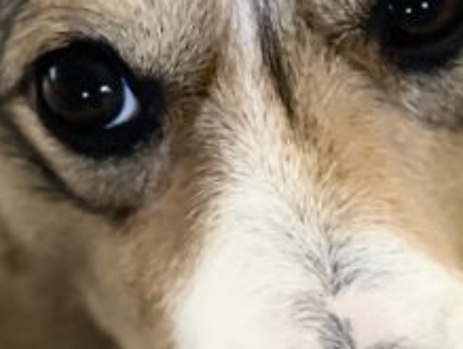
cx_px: 387
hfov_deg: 10.8
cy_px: 127
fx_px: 2438
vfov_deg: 8.2
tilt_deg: -48.5
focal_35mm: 182
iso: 500
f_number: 2
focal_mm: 6
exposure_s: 1/15
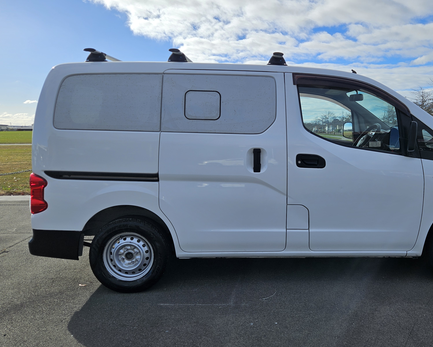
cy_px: 169
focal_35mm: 30
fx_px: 384
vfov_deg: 48.5
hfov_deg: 57.8
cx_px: 278
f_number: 1.8
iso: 25
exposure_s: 1/2204
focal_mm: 5.4
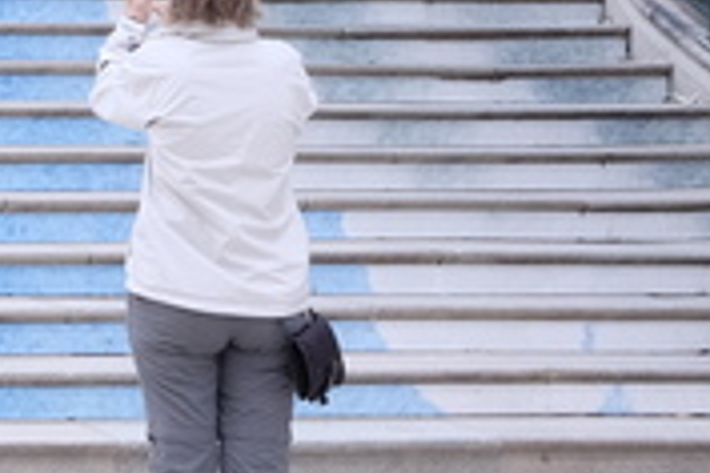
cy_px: -363
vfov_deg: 8.4
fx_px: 3116
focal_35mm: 158
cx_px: -694
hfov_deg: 11.7
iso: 1600
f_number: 8
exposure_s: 1/10
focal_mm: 23
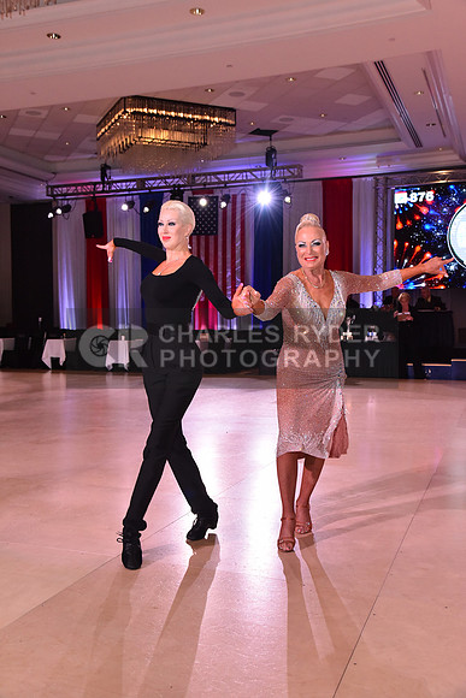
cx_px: 233
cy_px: 349
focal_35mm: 38
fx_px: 737
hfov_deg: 35.1
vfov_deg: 50.7
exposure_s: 1/320
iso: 2500
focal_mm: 38
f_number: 7.1
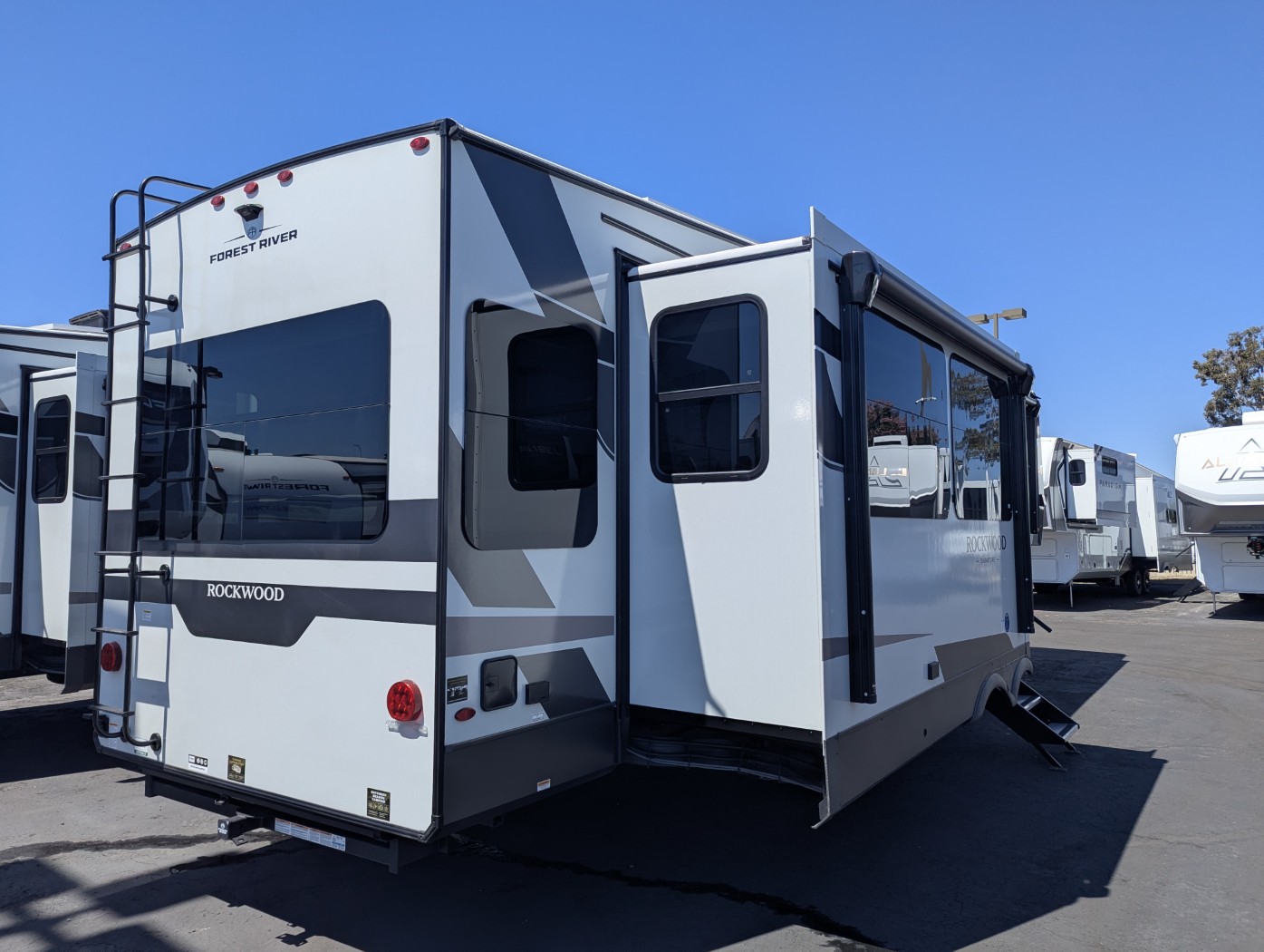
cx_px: 632
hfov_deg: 71.5
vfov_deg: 56.9
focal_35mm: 24
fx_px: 877
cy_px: 476
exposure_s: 1/2262
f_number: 1.85
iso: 45
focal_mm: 6.81
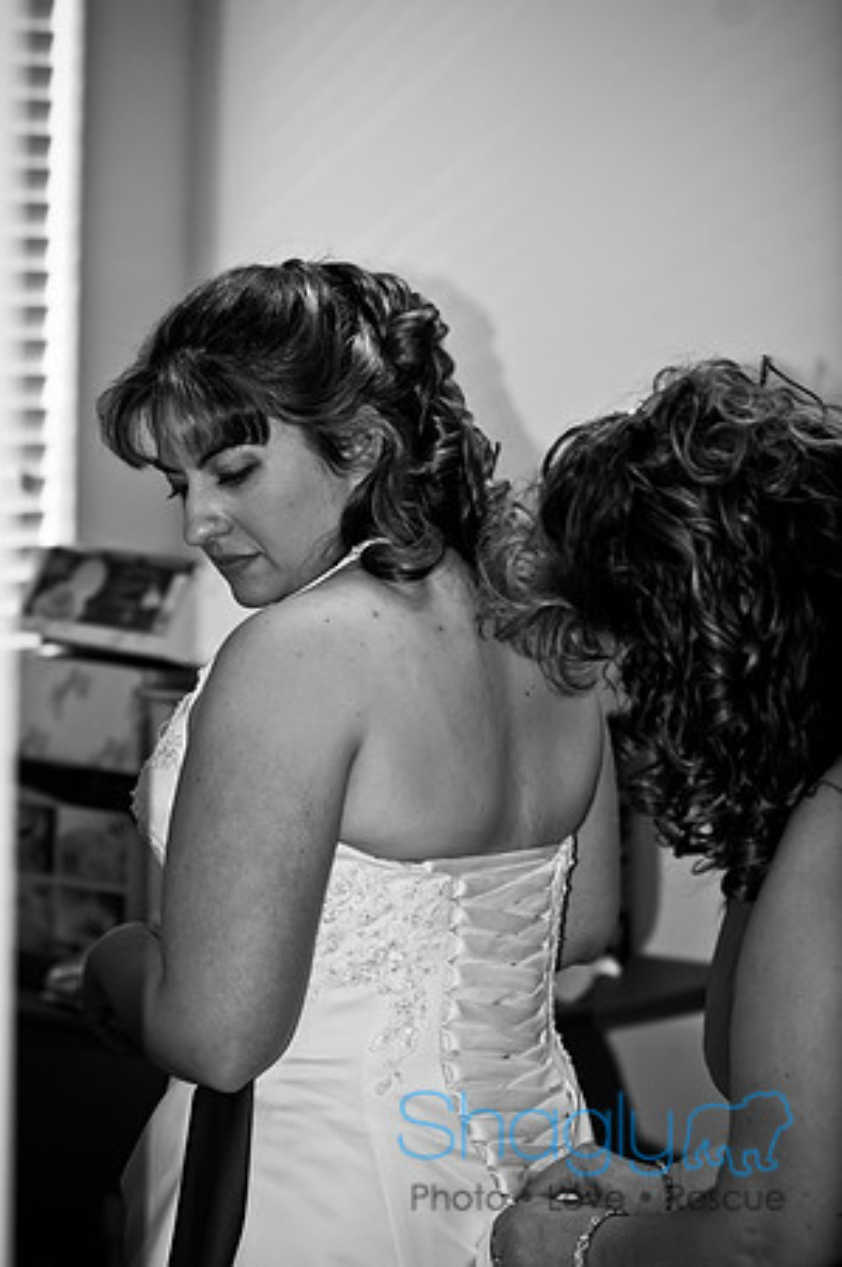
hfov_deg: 11.4
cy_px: 634
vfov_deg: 17.1
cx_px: 421
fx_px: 4219
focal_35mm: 120
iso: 400
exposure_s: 1/60
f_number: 4
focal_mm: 80
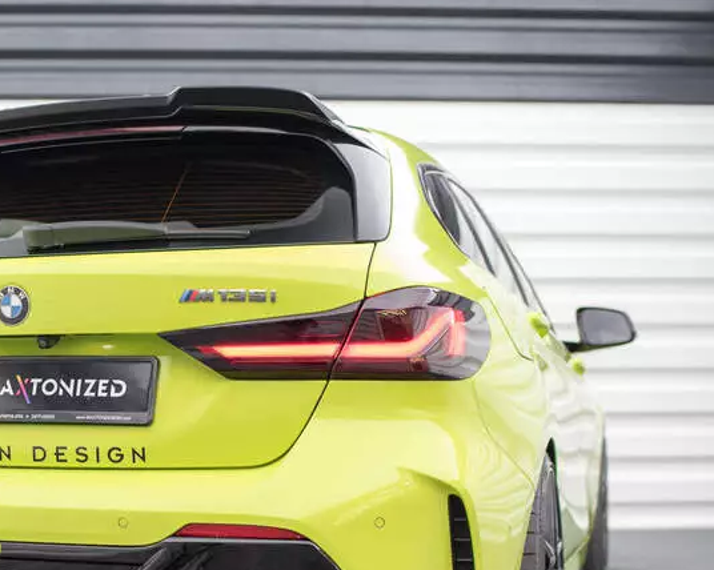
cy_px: 421
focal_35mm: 63
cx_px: 97
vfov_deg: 24.0
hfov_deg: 29.0
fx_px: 1330
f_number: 2.5
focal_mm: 35
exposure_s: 1/125
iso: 640
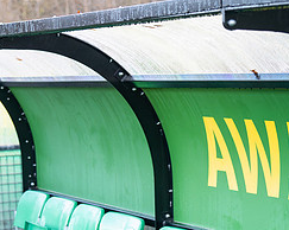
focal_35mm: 107
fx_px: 914
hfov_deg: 17.7
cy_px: 241
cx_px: 248
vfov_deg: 14.1
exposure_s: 1/640
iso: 400
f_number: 2.1
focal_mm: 41
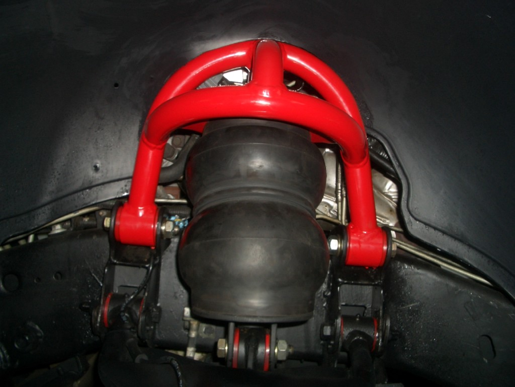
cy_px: 194
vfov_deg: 40.7
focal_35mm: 35
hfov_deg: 52.6
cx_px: 258
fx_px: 521
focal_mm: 5.8
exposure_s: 1/60
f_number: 4.3
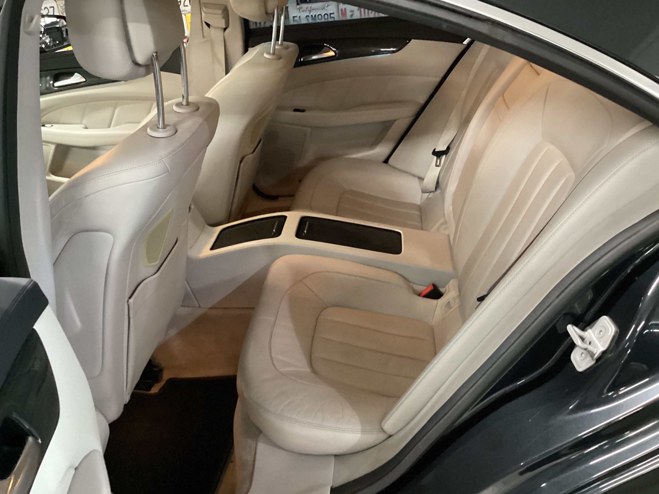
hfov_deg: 56.8
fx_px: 609
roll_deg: +6.2
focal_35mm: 32
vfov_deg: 44.2
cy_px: 243
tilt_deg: -28.2
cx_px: 337
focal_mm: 3.3
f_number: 2.4
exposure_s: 1/24
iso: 640
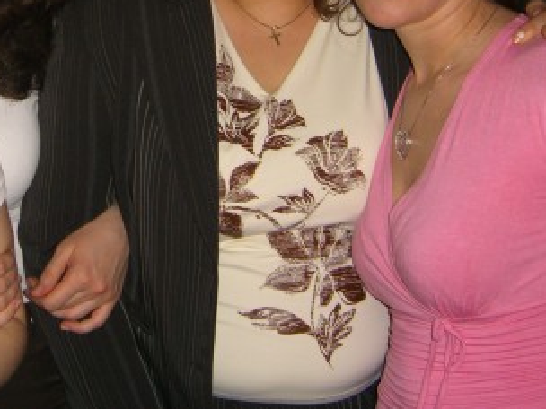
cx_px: 115
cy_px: 7
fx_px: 1183
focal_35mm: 75
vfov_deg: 19.1
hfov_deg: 25.6
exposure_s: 1/60
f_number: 2.8
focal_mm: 7.9
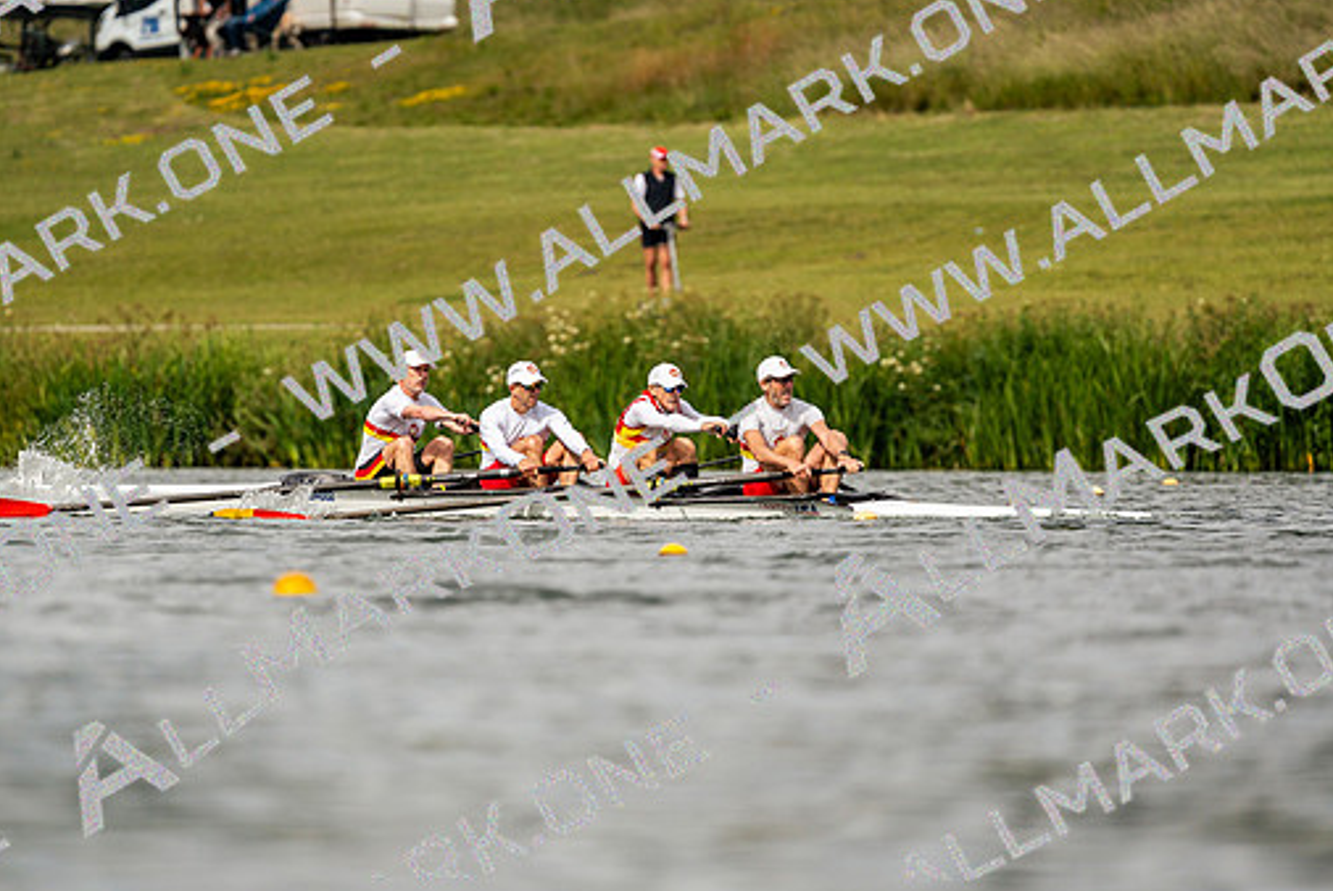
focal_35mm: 688
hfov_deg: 3.0
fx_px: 25489
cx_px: 609
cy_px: 428
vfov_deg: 2.0
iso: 250
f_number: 6.3
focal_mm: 600
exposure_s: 1/2000
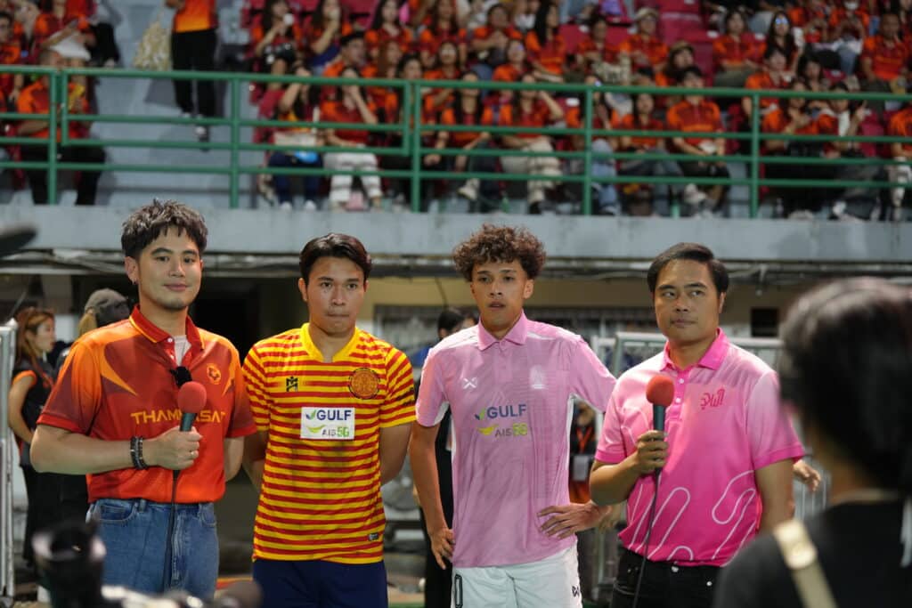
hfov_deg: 28.8
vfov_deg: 19.5
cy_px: 304
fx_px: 1773
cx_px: 456
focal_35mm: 70
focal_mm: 70
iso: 800
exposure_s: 1/500
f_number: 2.8
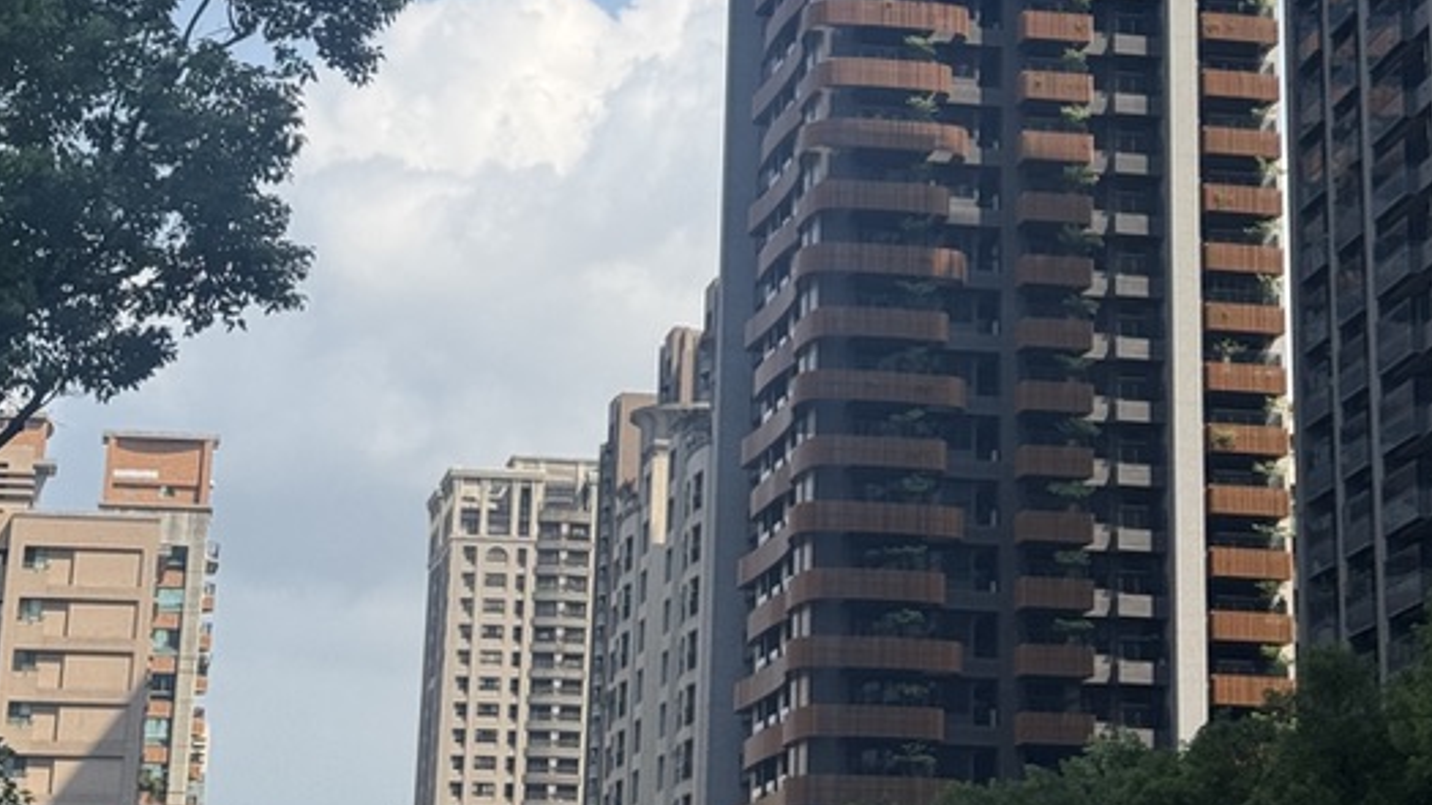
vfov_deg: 11.5
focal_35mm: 102
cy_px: -292
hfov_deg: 20.9
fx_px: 3872
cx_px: 927
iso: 64
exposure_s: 1/4310
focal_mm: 6.76
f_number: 1.78
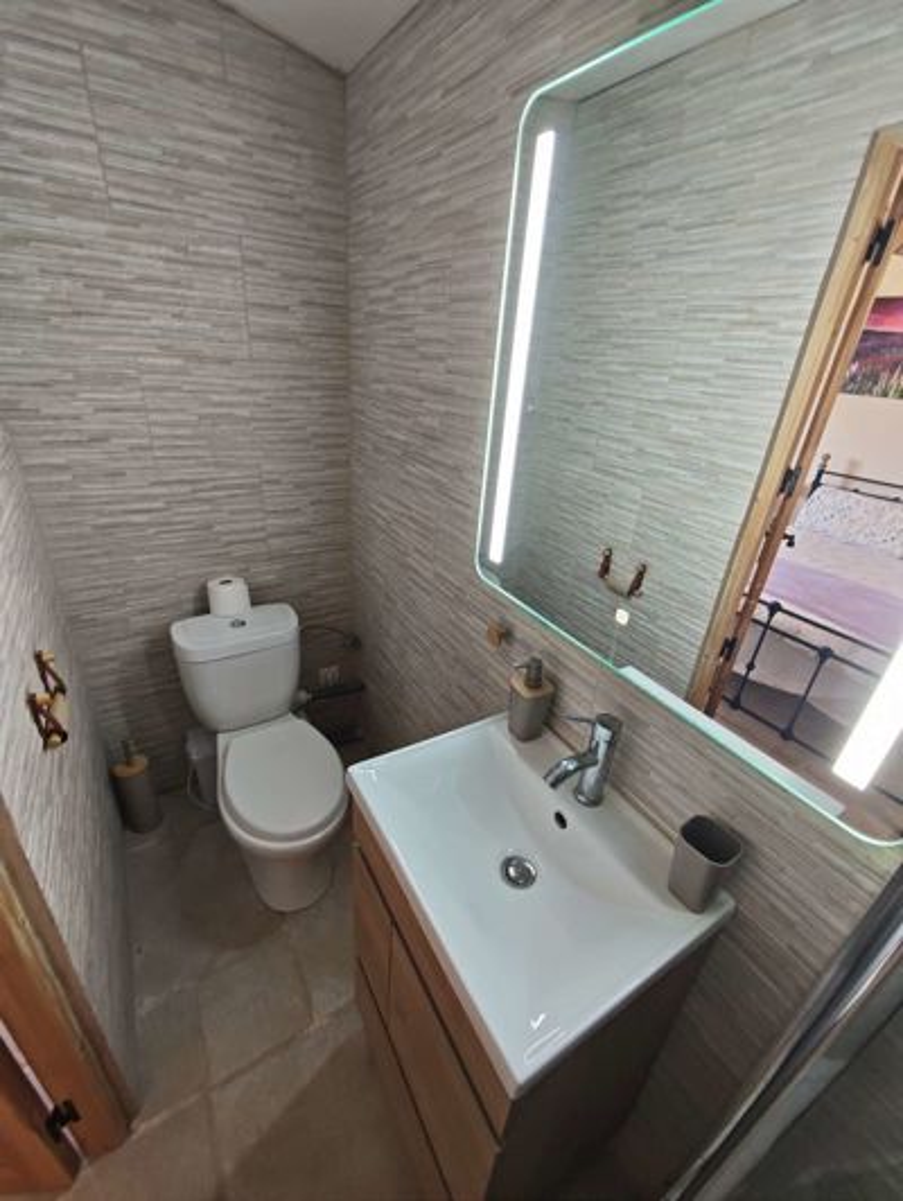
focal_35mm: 14
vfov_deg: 102.0
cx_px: 452
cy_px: 600
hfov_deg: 85.8
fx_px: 486
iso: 320
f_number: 2.2
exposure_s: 1/34.2
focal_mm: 2.16
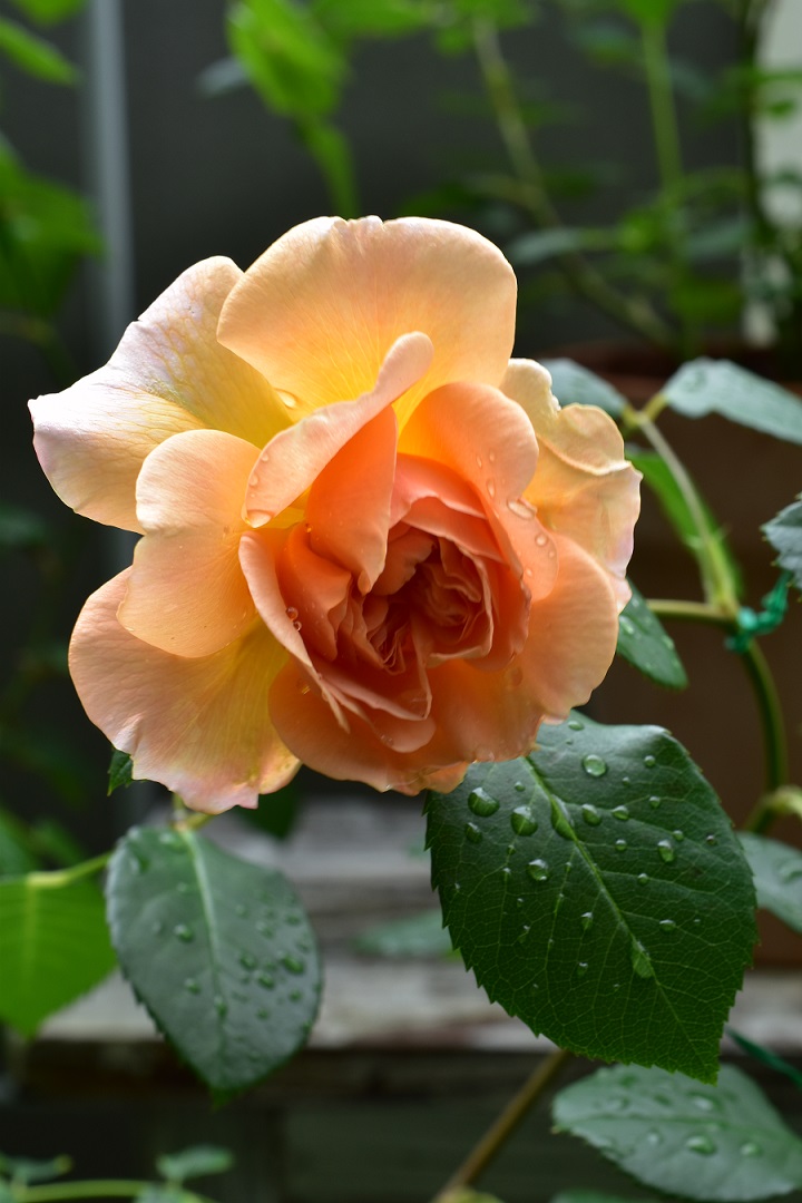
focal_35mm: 60
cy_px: 602
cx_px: 401
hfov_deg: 22.6
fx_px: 2005
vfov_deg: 33.4
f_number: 13
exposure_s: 1/30
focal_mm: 40
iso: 250
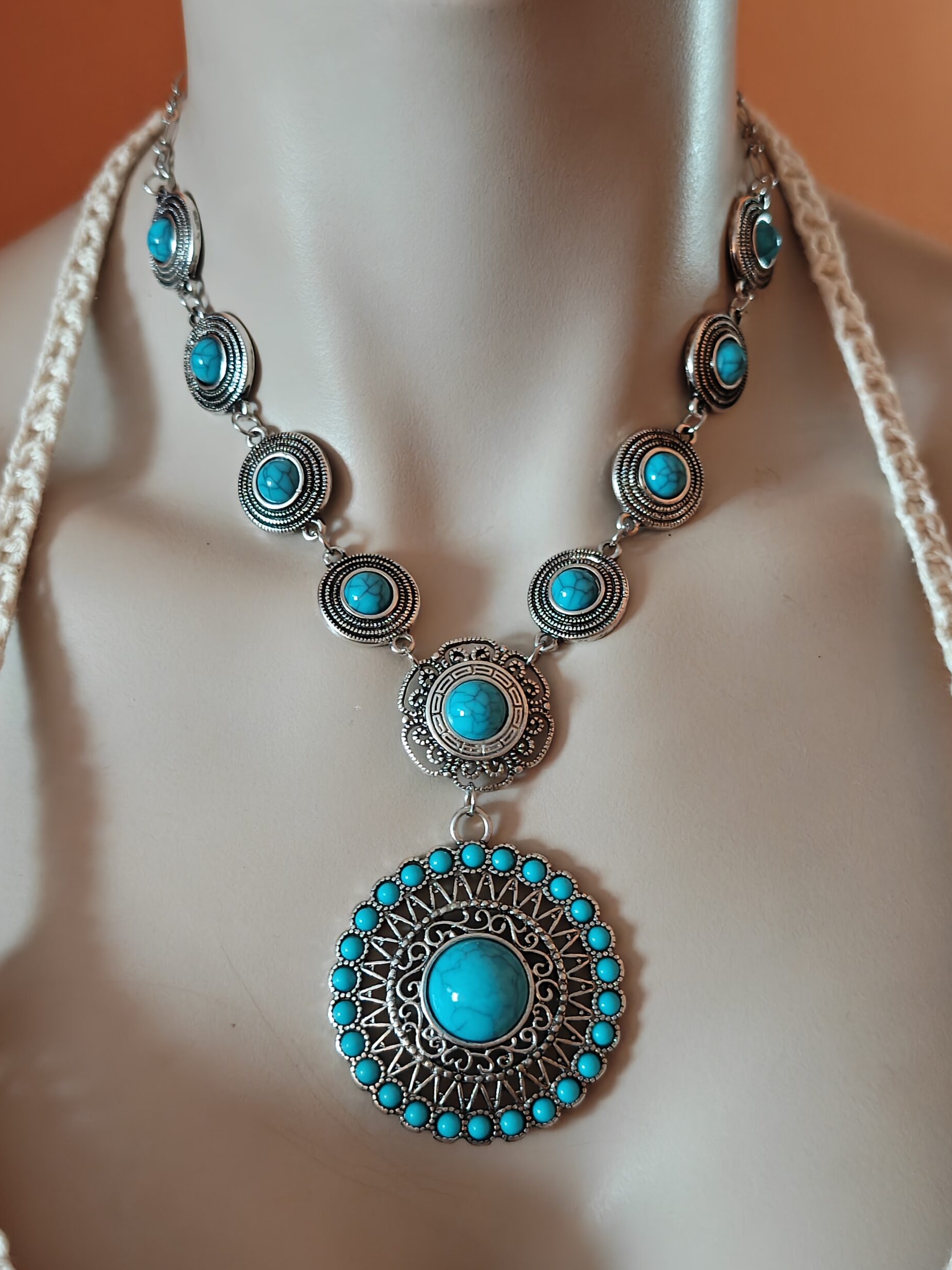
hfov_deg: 28.0
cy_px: 651
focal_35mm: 52
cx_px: 466
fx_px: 1907
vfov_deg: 36.8
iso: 1288
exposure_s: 1/33.3
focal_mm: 6.57
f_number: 1.68
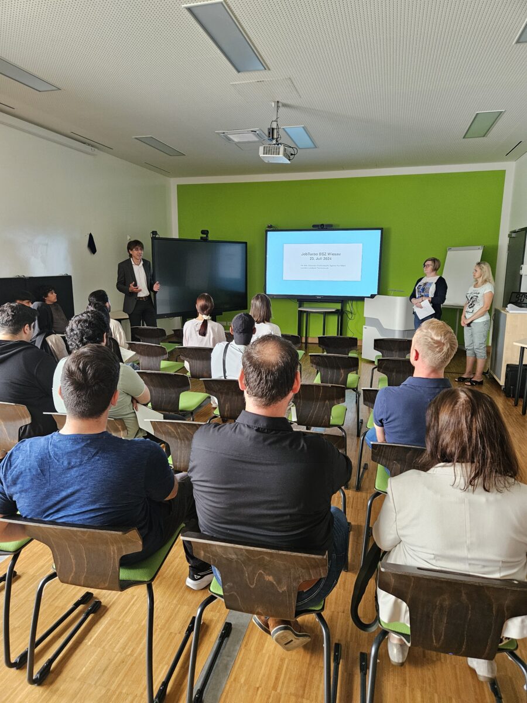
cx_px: 264
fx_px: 467
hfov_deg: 58.9
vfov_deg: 73.9
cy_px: 352
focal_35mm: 23
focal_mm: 5.4
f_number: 1.8
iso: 400
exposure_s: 1/100
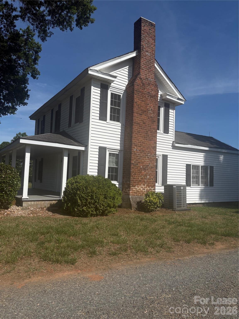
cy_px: 160
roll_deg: -1.4
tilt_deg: +4.5
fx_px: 239
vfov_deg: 67.3
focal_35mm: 26
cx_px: 120
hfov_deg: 53.1
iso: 50
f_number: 1.6
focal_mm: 5.96
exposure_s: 1/6329
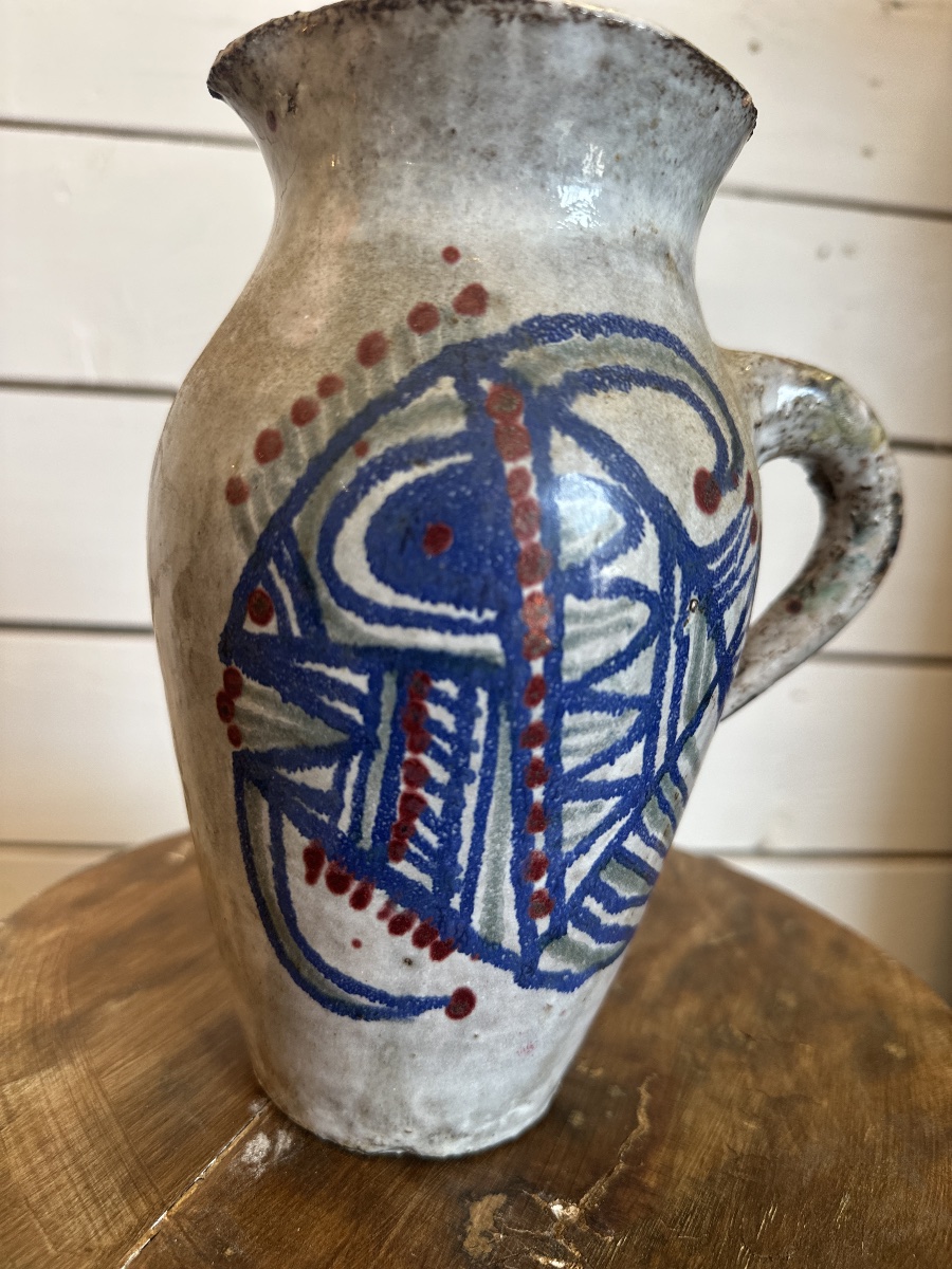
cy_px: 634
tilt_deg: -11.7
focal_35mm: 24
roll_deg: -4.4
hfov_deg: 56.8
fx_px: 880
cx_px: 476
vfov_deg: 71.6
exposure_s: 1/100
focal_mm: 6.86
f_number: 1.78
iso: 160
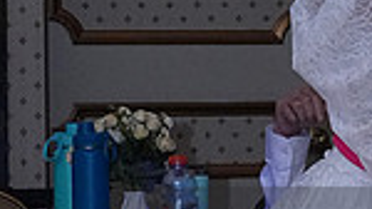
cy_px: 271
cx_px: 470
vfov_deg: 3.2
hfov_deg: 5.7
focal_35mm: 378
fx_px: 3725
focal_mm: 62
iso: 5000
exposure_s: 1/200
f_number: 6.3
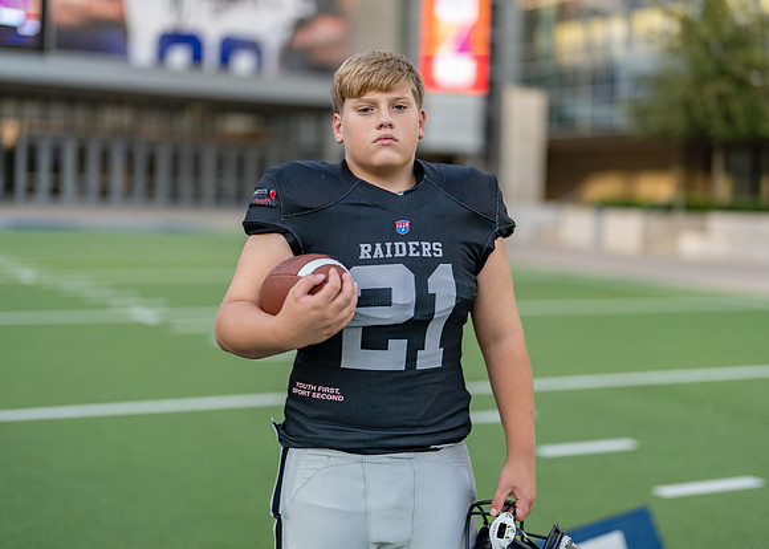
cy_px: 248
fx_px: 1262
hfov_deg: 33.9
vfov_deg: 24.5
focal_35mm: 58
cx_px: 405
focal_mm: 50
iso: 100
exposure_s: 1/1600
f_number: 1.2
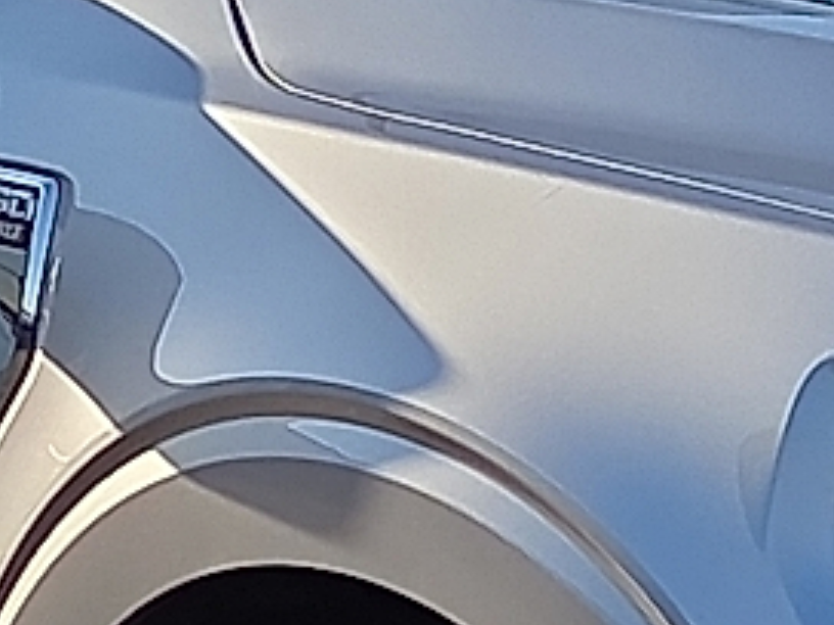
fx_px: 5662
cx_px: 589
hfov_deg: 8.4
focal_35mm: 235
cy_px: 340
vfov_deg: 6.3
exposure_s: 1/1667
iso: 25
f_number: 1.8
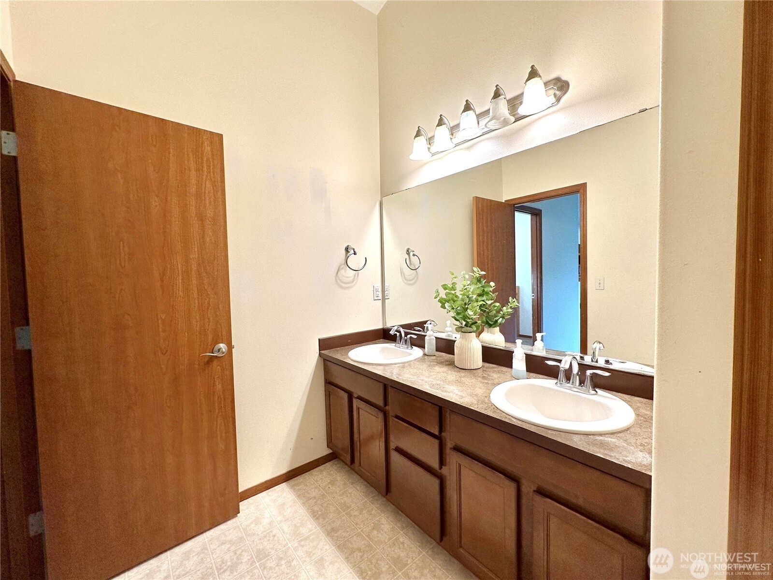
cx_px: 386
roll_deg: +0.7
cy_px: 290
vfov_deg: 85.7
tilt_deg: -2.7
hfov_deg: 102.1
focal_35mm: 14
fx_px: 313
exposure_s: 1/120
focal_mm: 2.22
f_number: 2.2
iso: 125
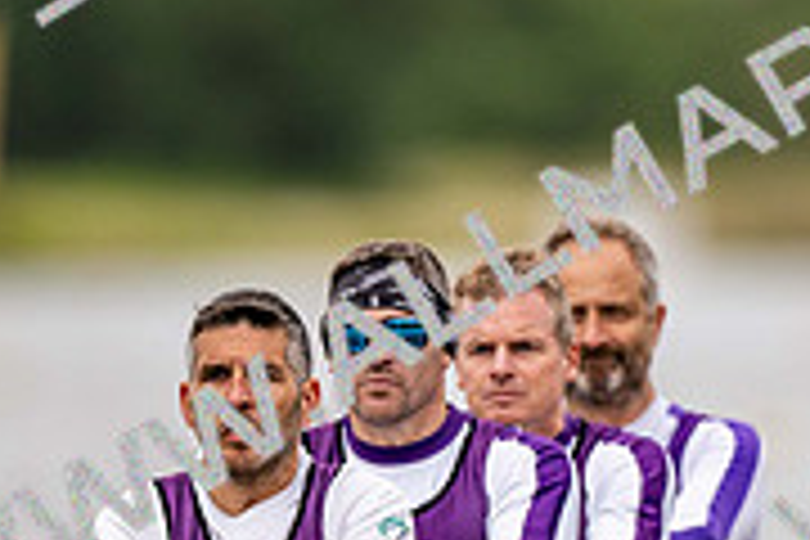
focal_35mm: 1937
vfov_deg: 0.7
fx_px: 43579
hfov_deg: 1.1
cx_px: 441
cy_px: 641
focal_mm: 600
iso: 250
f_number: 4
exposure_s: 1/2500
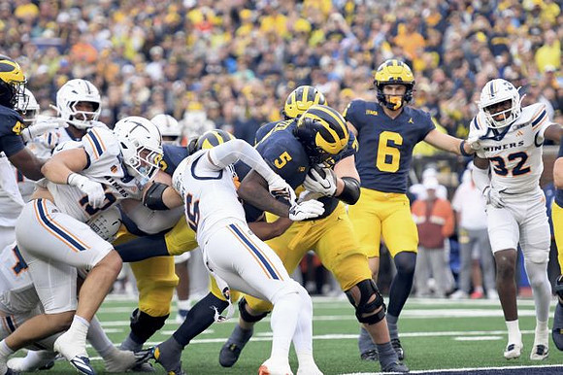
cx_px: 282
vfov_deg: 5.4
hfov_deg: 8.1
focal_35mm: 255
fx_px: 3985
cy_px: 188
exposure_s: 1/1000
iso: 800
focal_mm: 170
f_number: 2.8
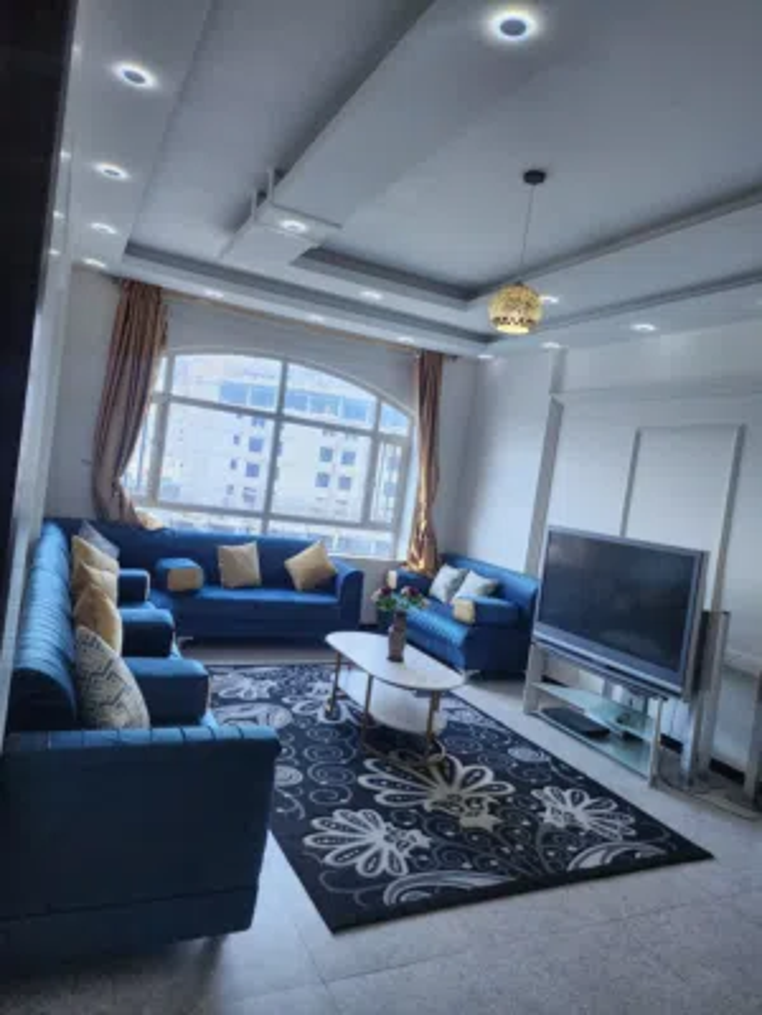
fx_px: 675
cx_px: 381
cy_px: 508
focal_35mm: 23
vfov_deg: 73.9
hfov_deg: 58.9
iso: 160
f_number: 1.8
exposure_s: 1/180
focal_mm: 6.4
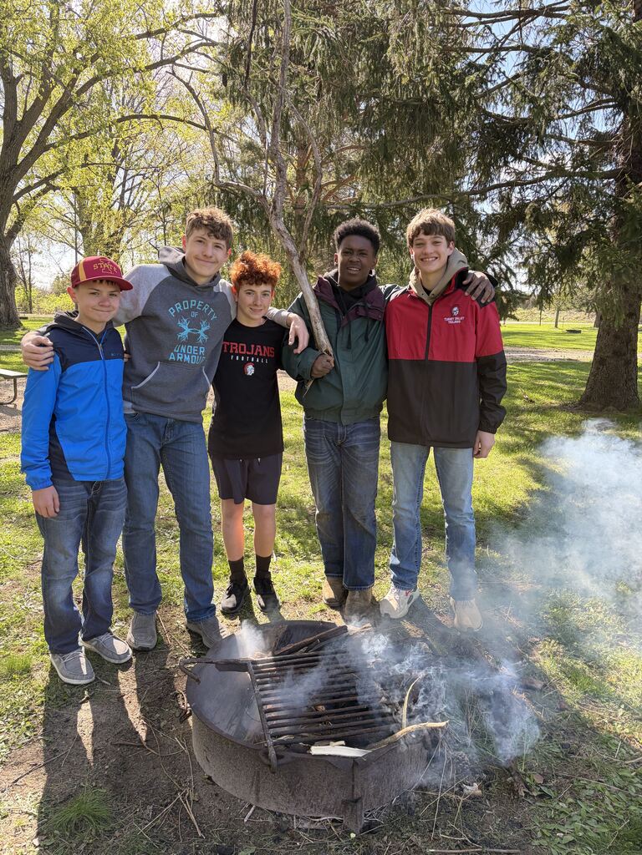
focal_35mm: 26
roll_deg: -2.1
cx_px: 321
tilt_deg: -10.8
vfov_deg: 67.3
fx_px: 643
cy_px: 428
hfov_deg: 53.1
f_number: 1.6
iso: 64
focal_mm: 5.96
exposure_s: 1/485
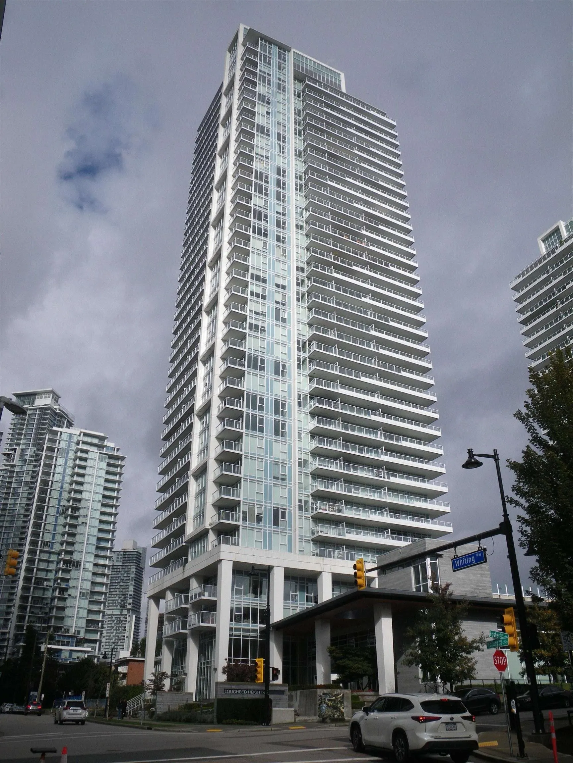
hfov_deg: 49.7
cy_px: 382
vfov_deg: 63.4
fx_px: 618
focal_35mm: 28
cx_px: 286
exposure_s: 1/800
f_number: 4.2
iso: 64
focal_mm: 5
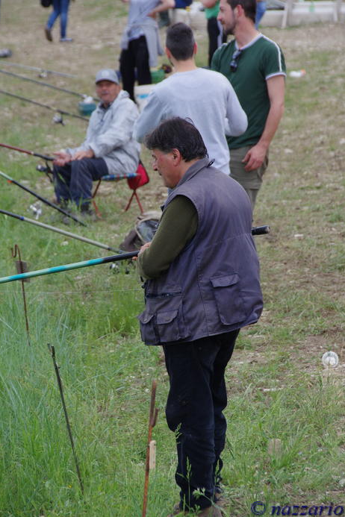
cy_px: 244
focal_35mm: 251
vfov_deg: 8.2
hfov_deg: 5.5
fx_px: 3608
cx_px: 163
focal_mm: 155
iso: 640
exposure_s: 1/320
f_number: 8
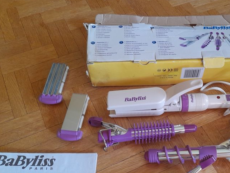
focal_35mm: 39
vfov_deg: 36.0
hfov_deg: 47.1
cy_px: 130
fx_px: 259
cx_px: 152
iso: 250
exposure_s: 1/60
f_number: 2
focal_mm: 4.6
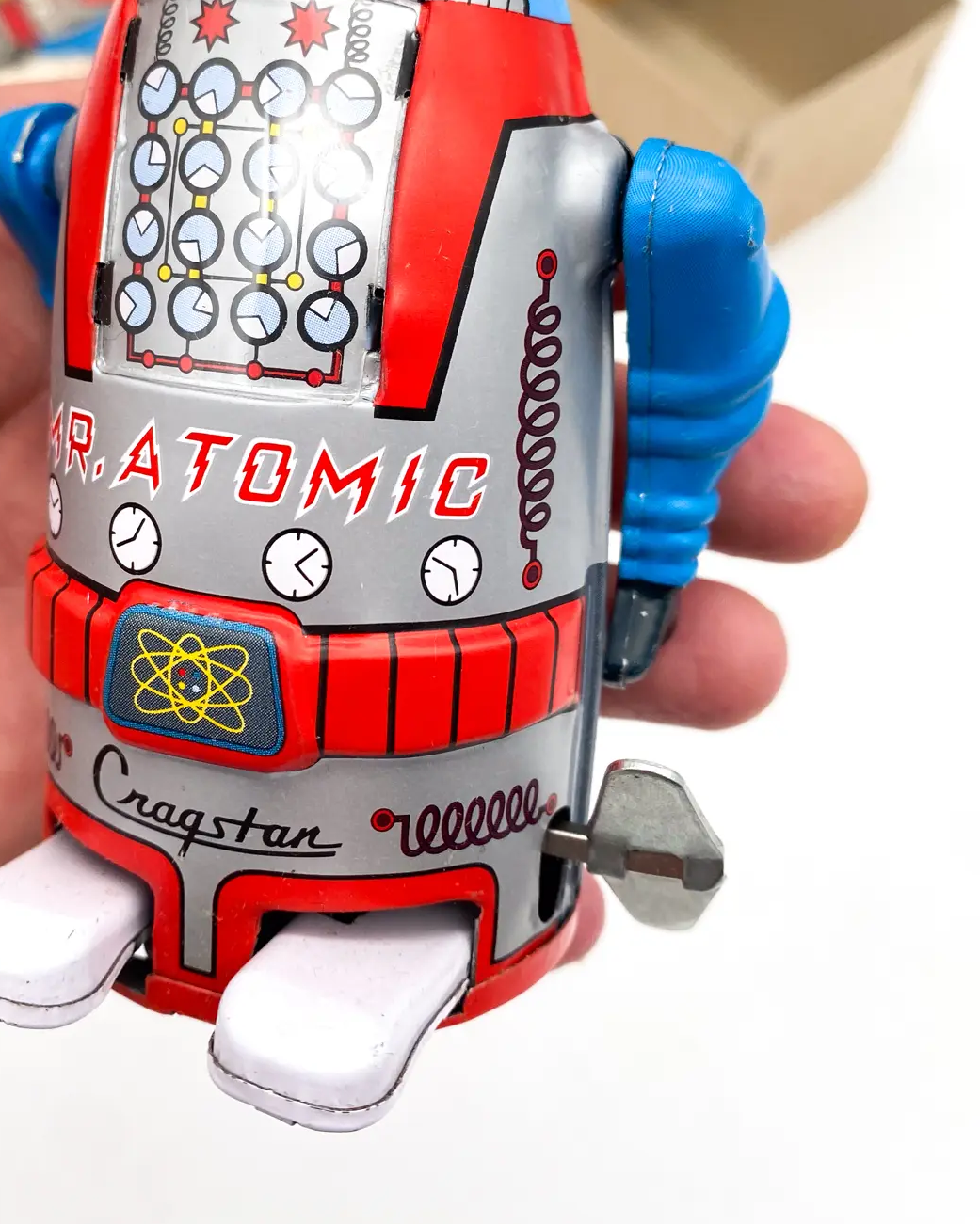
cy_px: 427
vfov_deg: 46.2
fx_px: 1414
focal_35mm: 39
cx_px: 330
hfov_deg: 37.8
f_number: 1.8
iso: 32
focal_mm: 4.25
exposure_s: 1/170
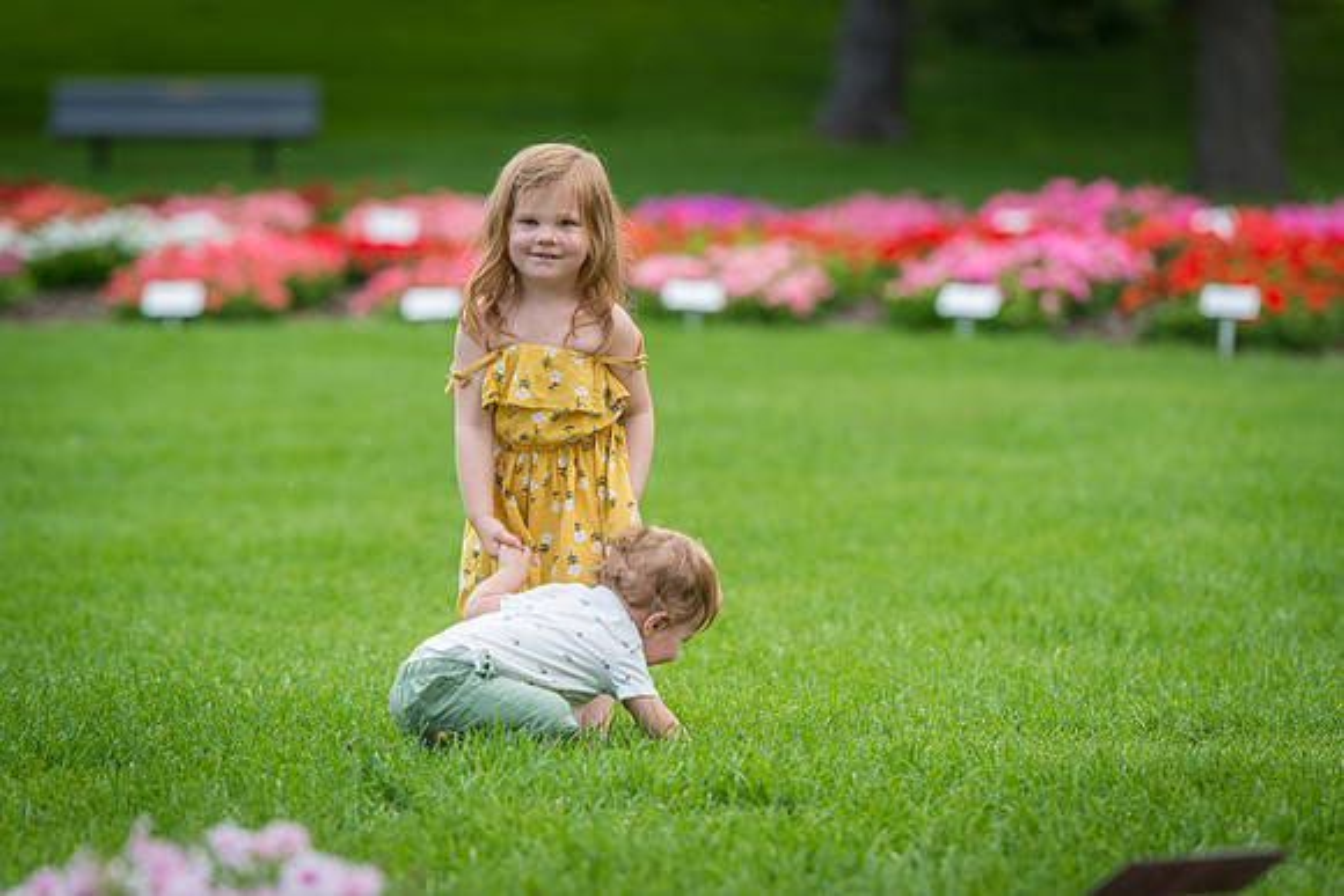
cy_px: 474
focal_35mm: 212
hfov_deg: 9.7
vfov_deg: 6.5
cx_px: 572
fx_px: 7929
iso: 250
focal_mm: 180
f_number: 4
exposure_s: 1/500
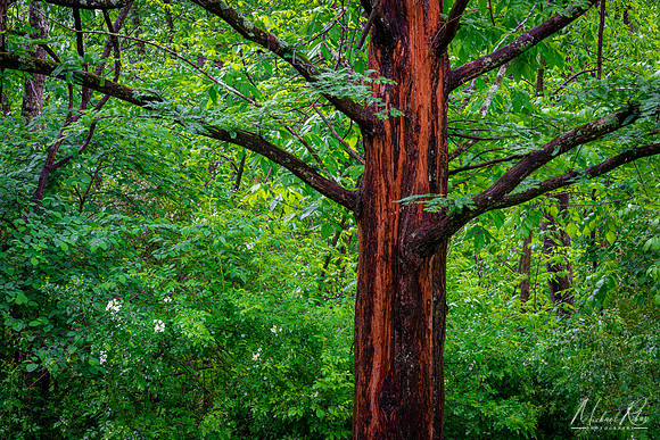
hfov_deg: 23.9
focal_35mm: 85
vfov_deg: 16.1
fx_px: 1559
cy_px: 220
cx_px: 330
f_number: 13
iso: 100
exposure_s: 1.6
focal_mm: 85
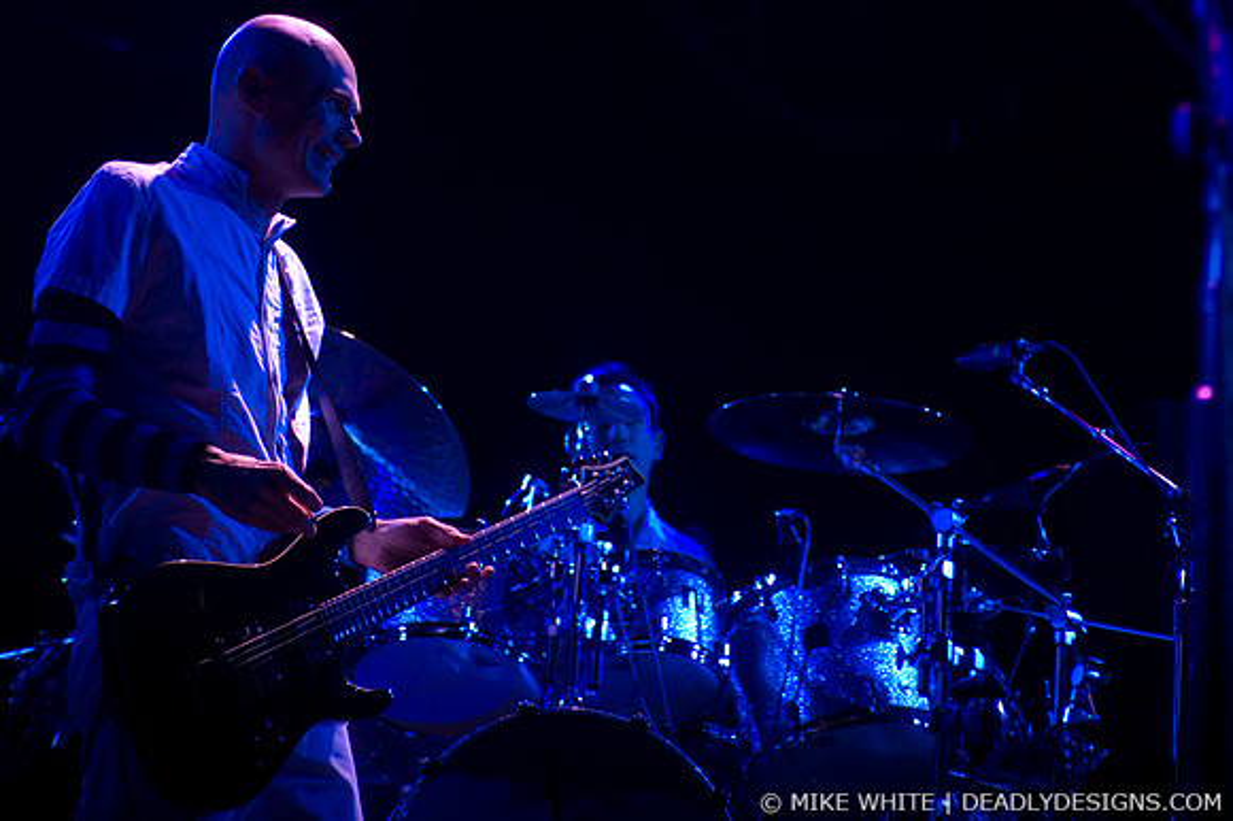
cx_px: 616
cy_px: 410
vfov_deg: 15.7
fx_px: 2978
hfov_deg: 23.4
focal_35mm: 87
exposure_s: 1/200
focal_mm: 58
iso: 800
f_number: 3.2
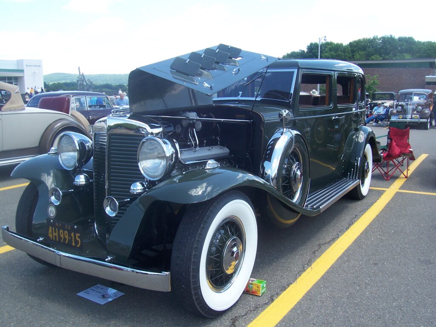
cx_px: 218
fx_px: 428
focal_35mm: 34
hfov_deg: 54.0
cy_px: 164
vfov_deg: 41.8
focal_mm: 5.6
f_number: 5.6
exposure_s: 1/125
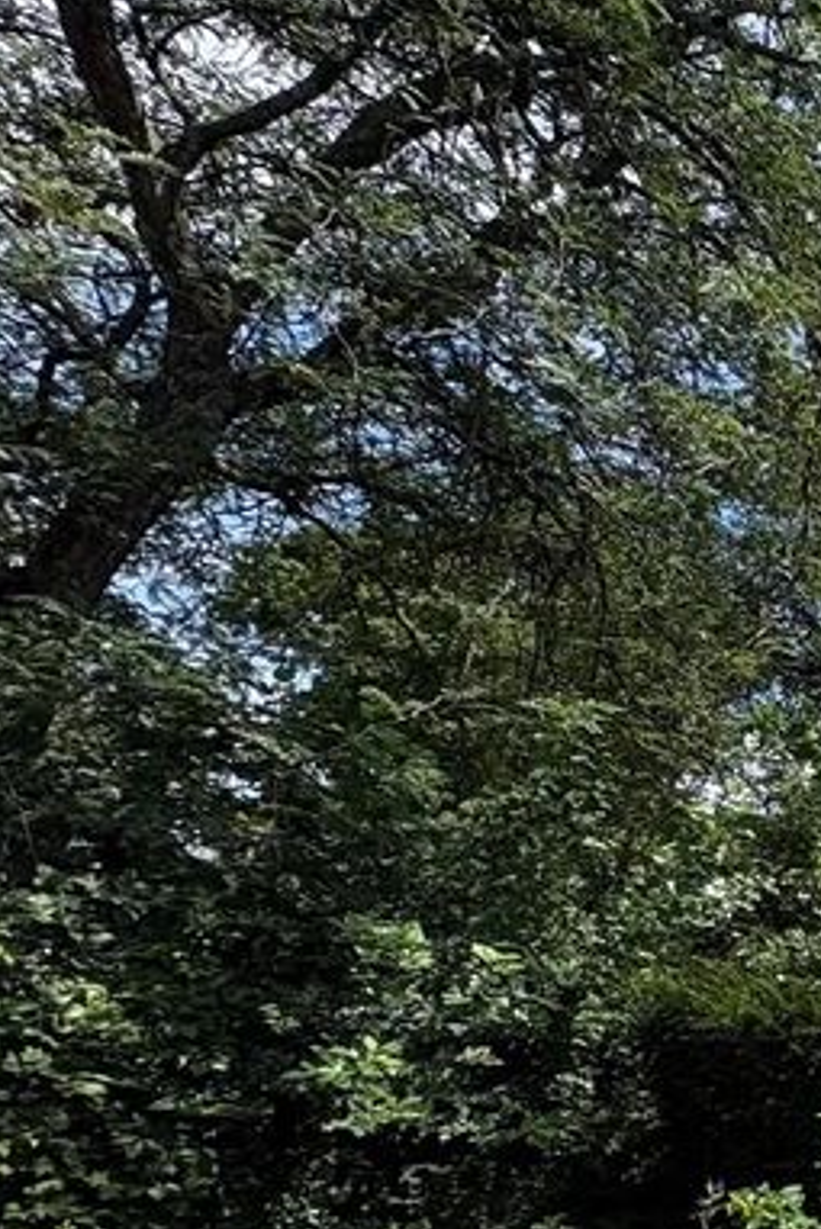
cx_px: 1565
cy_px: 959
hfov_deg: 20.4
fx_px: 1333
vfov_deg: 47.2
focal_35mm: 39
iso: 50
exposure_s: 1/1160
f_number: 2.2
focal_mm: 2.22
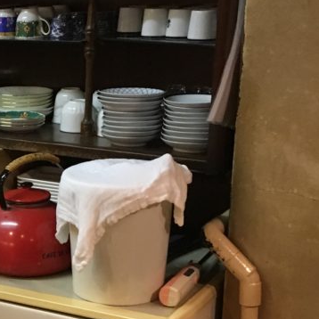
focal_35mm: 86
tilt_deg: -18.8
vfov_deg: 20.0
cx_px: -84
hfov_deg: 18.9
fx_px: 897
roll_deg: +2.6
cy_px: 255
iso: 200
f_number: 2.2
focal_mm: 4.15
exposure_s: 1/17
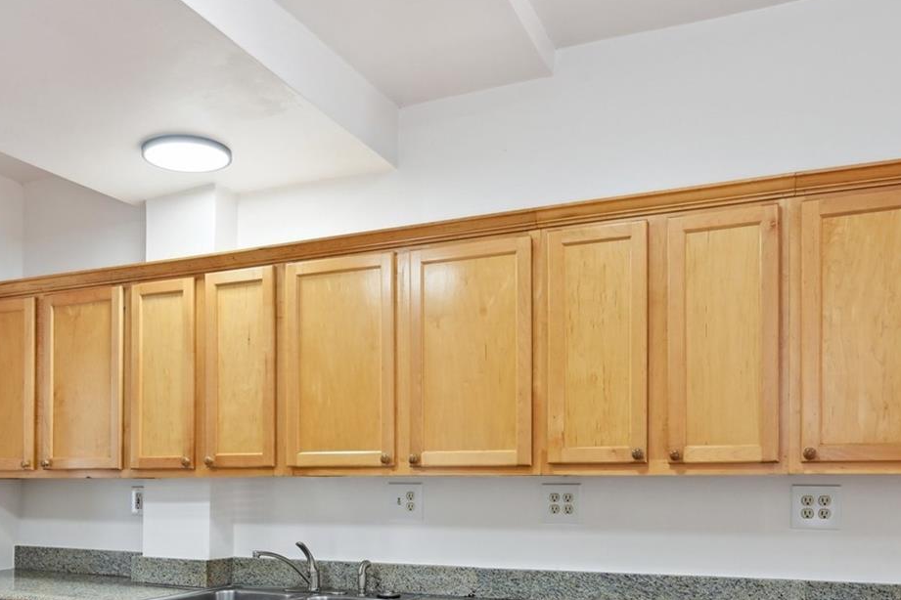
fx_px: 826
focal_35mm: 33
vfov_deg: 38.2
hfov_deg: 57.1
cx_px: 413
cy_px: 498
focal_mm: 19
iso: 400
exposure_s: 1/6
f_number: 11
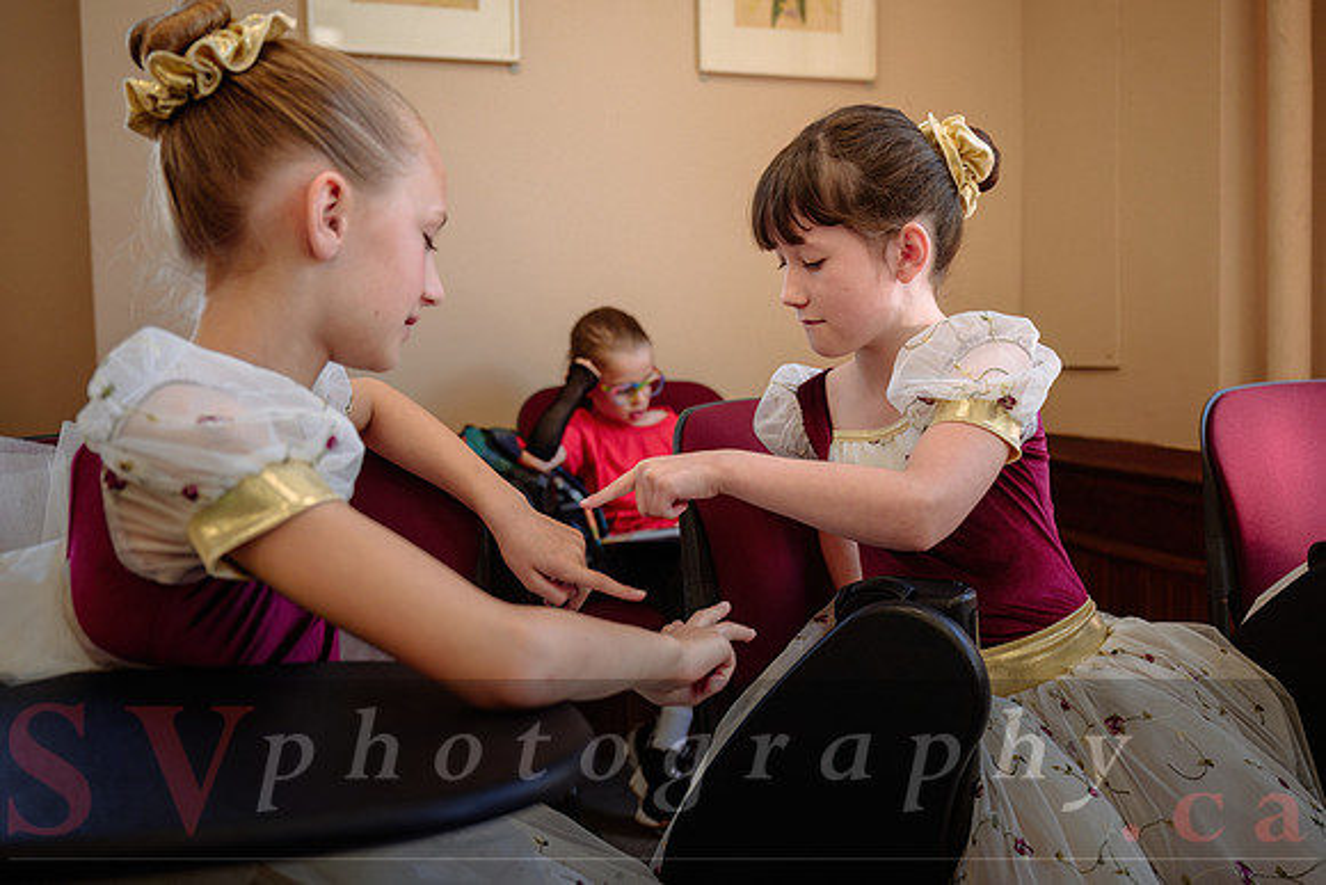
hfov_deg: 56.5
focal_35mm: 33
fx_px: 1231
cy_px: 408
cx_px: 715
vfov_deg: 39.5
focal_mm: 31
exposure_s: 1/250
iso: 320
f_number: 3.2
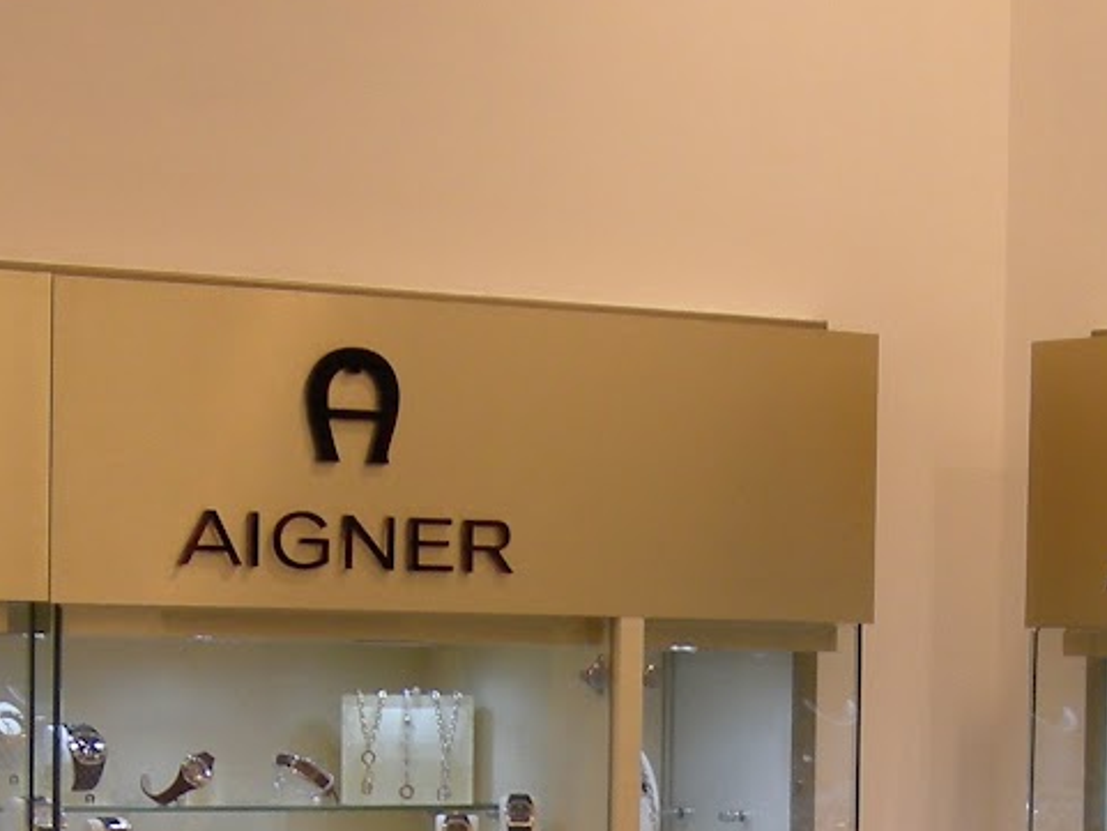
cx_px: 879
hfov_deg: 13.2
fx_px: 4766
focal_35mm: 149
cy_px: 1167
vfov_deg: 9.7
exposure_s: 1/67.6
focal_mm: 7.5
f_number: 2.7
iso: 66
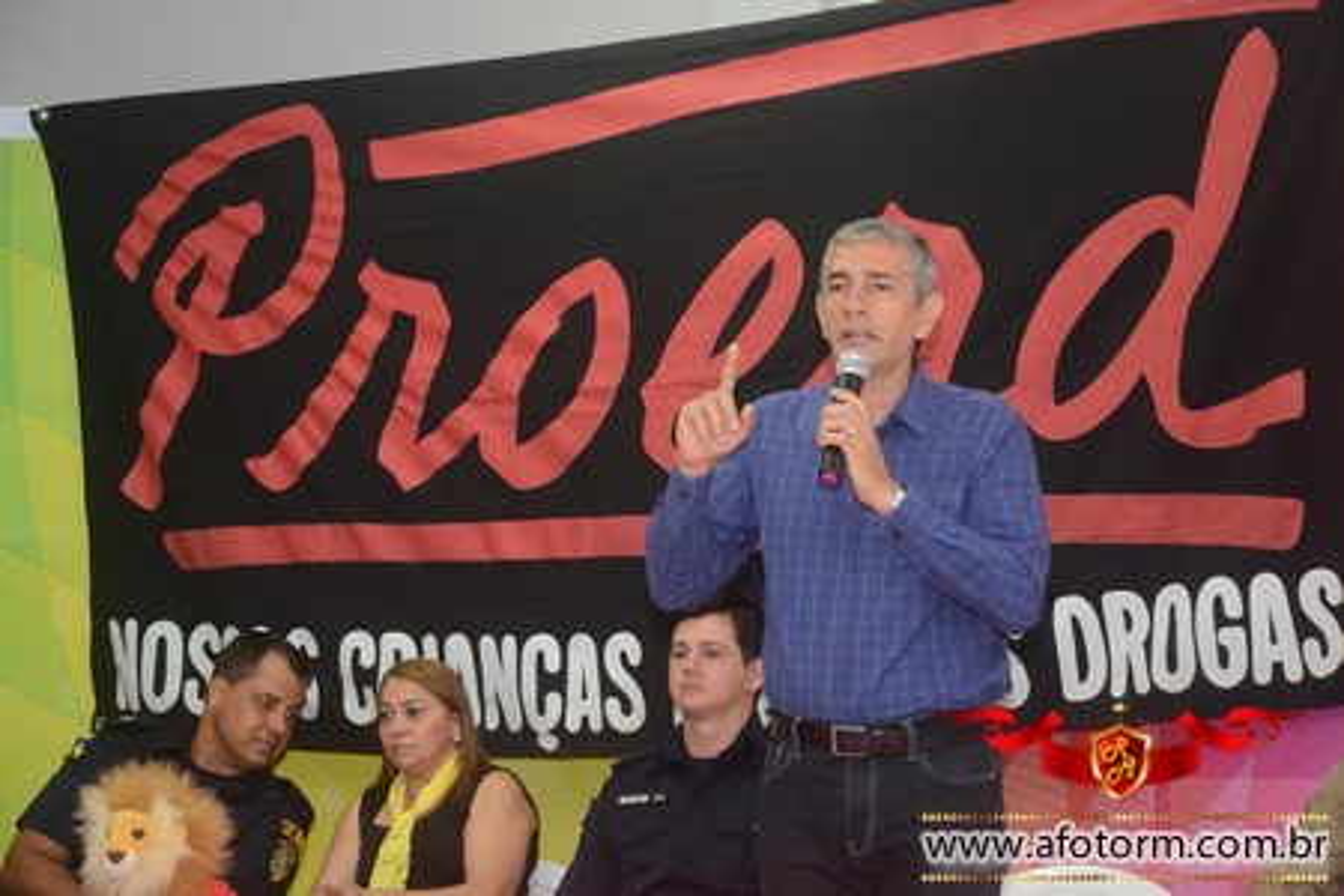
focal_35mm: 87
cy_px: 448
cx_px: 672
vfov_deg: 15.7
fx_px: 3248
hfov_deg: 23.4
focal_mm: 58
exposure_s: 1/80
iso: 1600
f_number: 5
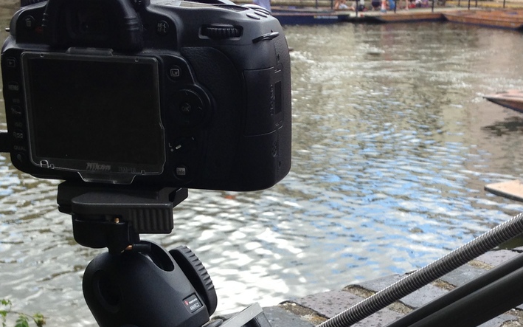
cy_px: 273
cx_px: 325
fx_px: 1055
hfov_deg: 27.8
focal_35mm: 74
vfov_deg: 17.4
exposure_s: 1/350
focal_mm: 4.13
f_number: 2.4
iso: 50
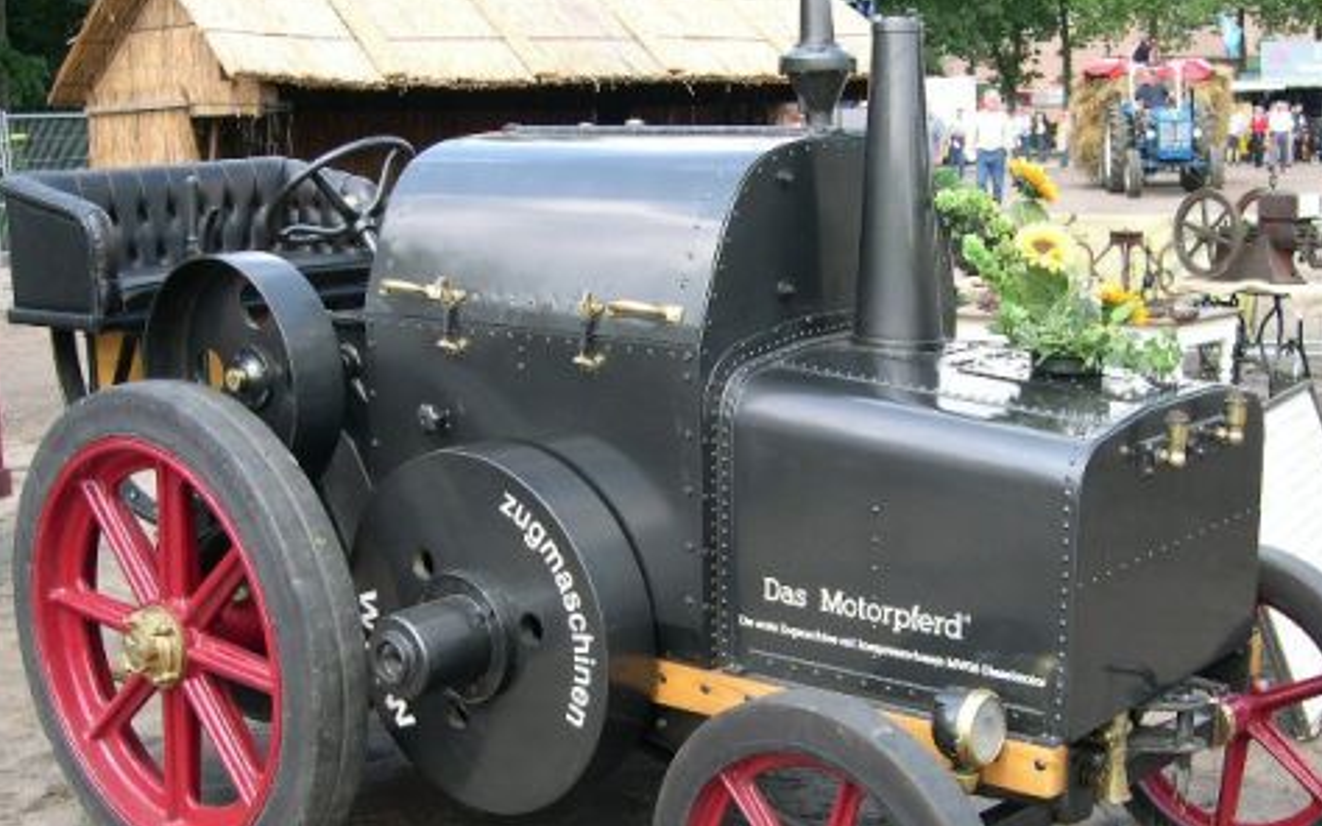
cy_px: 519
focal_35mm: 51
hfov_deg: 39.6
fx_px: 1837
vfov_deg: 25.3
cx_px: 700
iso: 100
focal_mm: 8
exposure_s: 1/225
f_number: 2.8
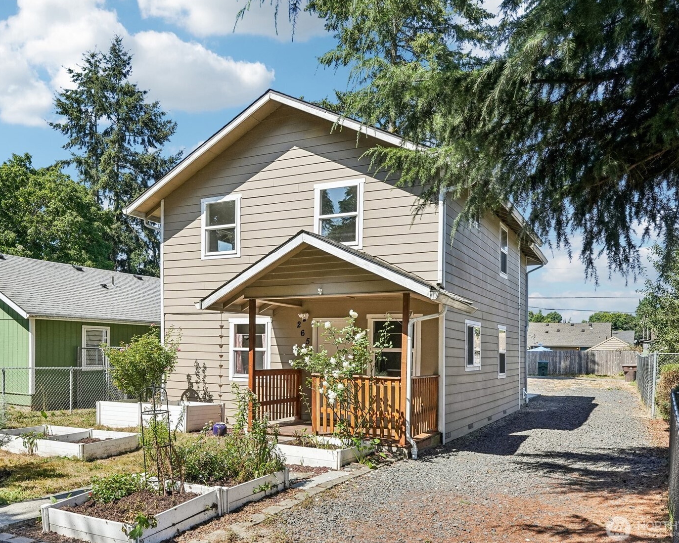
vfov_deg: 50.0
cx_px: 307
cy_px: 268
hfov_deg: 60.3
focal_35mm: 29
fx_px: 583
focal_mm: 25
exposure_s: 1/800
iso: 400
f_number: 8
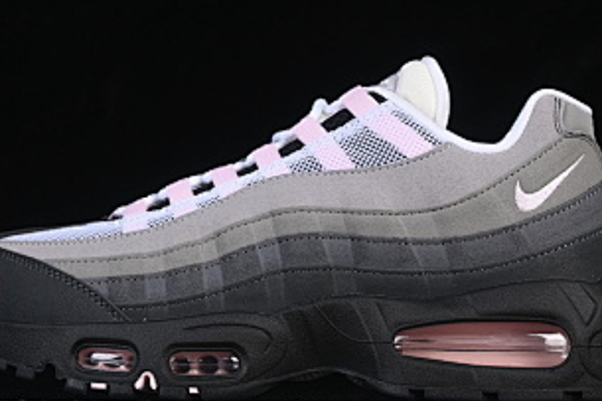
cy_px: 199
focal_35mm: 123
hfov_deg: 16.7
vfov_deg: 11.1
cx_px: 296
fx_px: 2056
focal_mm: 50
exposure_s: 1/80
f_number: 8
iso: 160
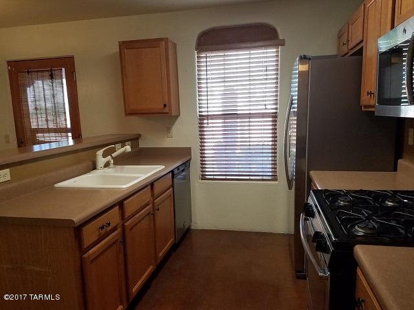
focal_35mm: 26
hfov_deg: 67.3
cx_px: 207
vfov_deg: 53.1
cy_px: 155
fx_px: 311
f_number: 1.7
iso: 160
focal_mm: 4.2
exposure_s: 1/60
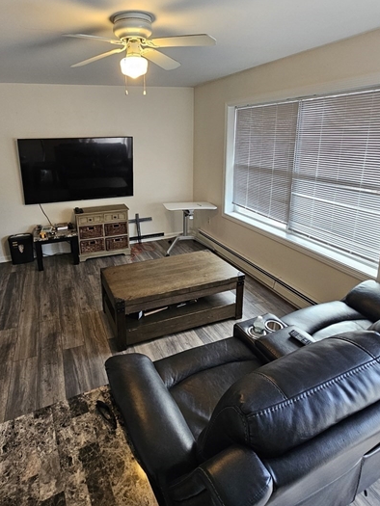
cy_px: 206
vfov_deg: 83.8
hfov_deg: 68.1
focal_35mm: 19
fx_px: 278
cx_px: 153
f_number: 2.2
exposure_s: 1/60
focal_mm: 2.2
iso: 250
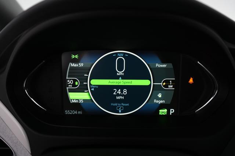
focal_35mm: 28
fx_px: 183
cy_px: 78
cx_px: 118
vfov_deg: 46.4
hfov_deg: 65.5
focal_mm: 28
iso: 3200
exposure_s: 1/100
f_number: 5
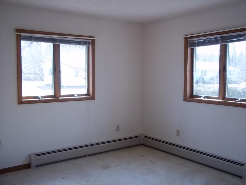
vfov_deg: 39.7
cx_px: 123
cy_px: 92
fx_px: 256
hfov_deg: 51.4
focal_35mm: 36
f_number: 3.1
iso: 80
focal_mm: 6.5
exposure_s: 1/60
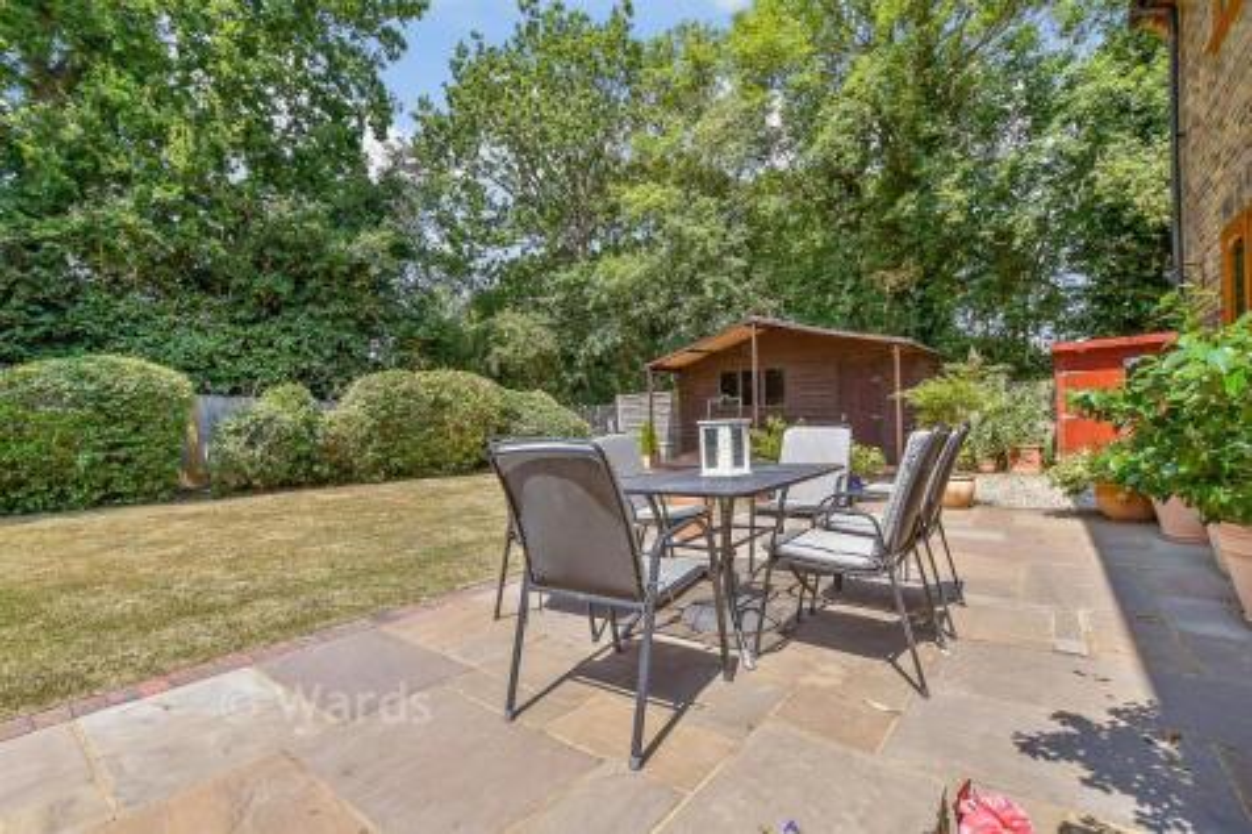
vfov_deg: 51.3
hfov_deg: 71.5
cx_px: 626
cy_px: 417
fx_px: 869
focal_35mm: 25
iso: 160
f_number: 8
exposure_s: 1/250
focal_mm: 17
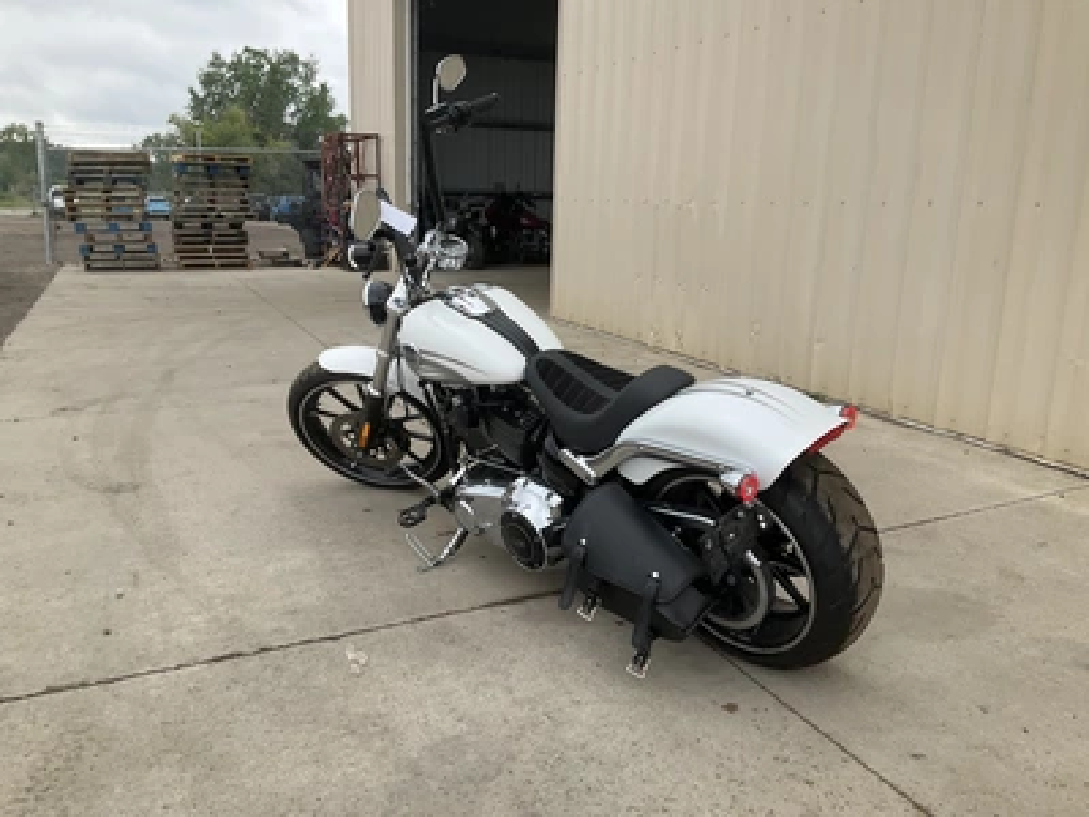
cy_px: 408
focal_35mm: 29
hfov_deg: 61.7
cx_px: 544
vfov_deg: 48.2
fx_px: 912
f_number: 1.8
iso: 25
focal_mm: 3
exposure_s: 1/253
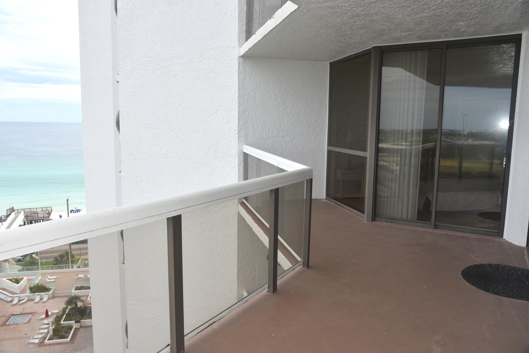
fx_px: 397
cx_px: 264
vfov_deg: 48.0
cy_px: 176
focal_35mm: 27
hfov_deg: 67.4
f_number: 6.3
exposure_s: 1/160
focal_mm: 27
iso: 100
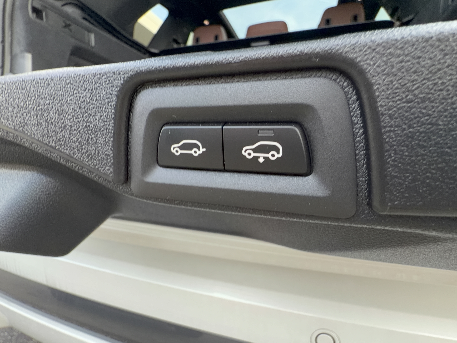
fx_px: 224
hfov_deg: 91.0
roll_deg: +0.0
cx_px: 228
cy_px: 172
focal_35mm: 17
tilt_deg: -6.5
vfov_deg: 74.7
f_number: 2.2
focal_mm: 2.22
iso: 64
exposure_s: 1/48
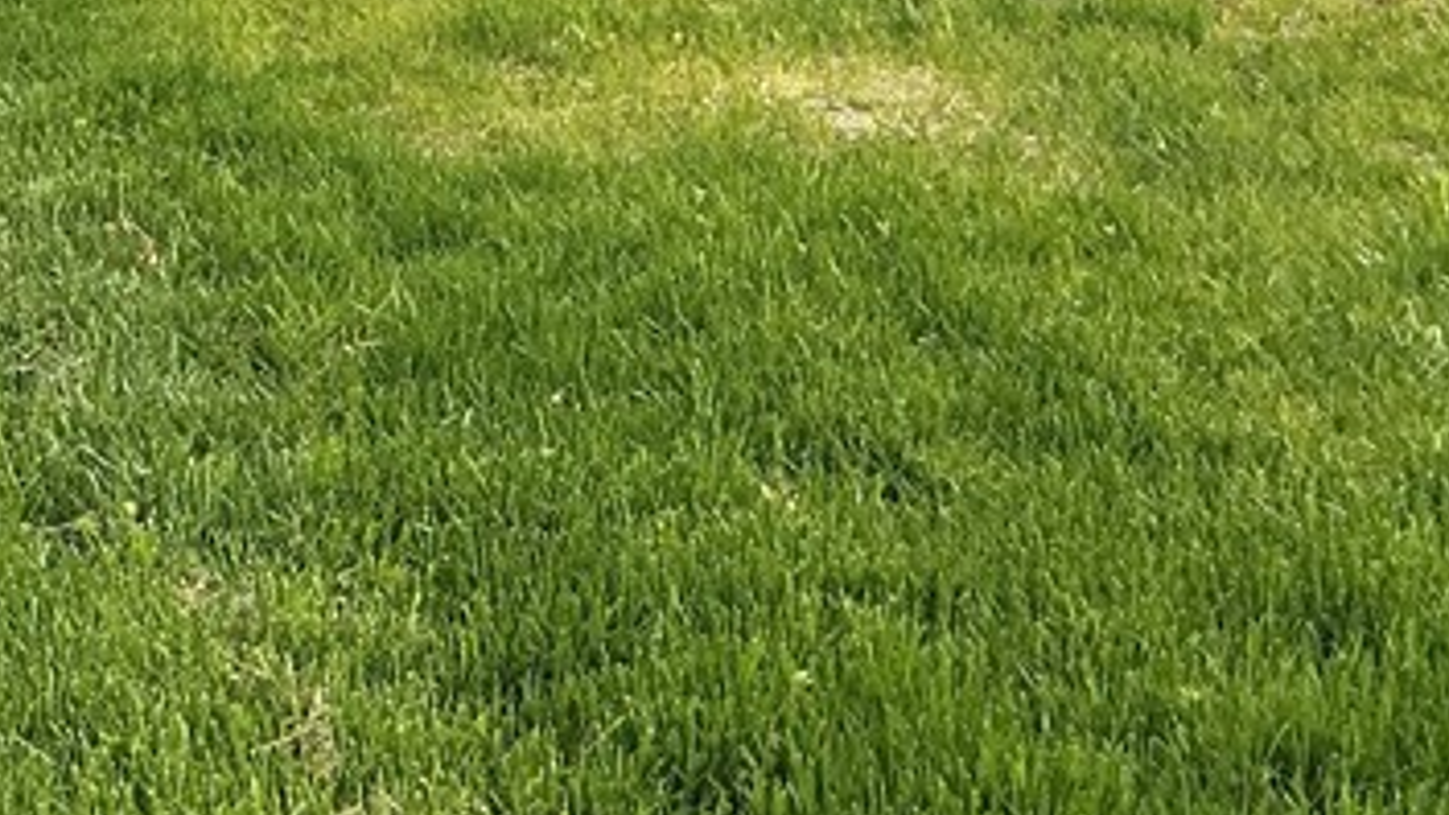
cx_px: 305
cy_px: -552
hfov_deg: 22.9
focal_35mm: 92
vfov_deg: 12.3
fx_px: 3535
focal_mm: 3
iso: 25
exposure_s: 1/1534
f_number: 1.8
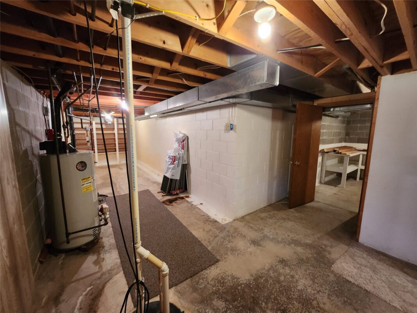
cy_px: 156
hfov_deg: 106.2
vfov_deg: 89.9
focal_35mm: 13
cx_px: 208
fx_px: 157
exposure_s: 1/30
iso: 400
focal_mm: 1.7
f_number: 2.2
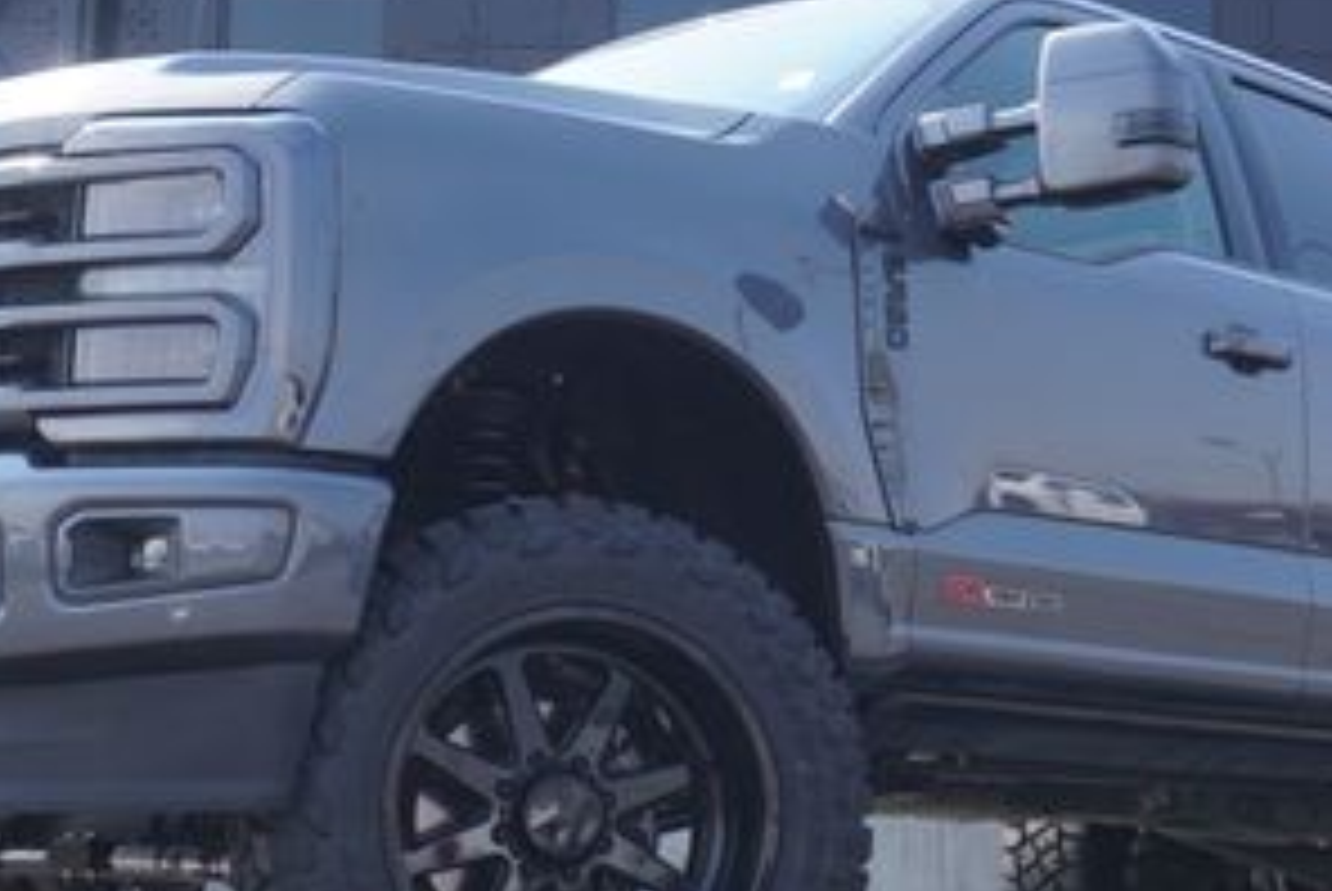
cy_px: 356
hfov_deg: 25.0
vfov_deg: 16.9
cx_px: 706
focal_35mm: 81
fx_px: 3003
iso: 100
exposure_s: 1/160
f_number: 6.3
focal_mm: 25
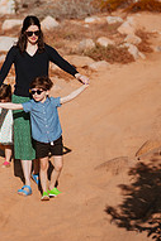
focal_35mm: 137
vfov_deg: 14.9
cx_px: 37
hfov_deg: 10.0
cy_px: 45
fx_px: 921
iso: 50
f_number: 1.8
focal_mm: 58
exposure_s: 1/8000
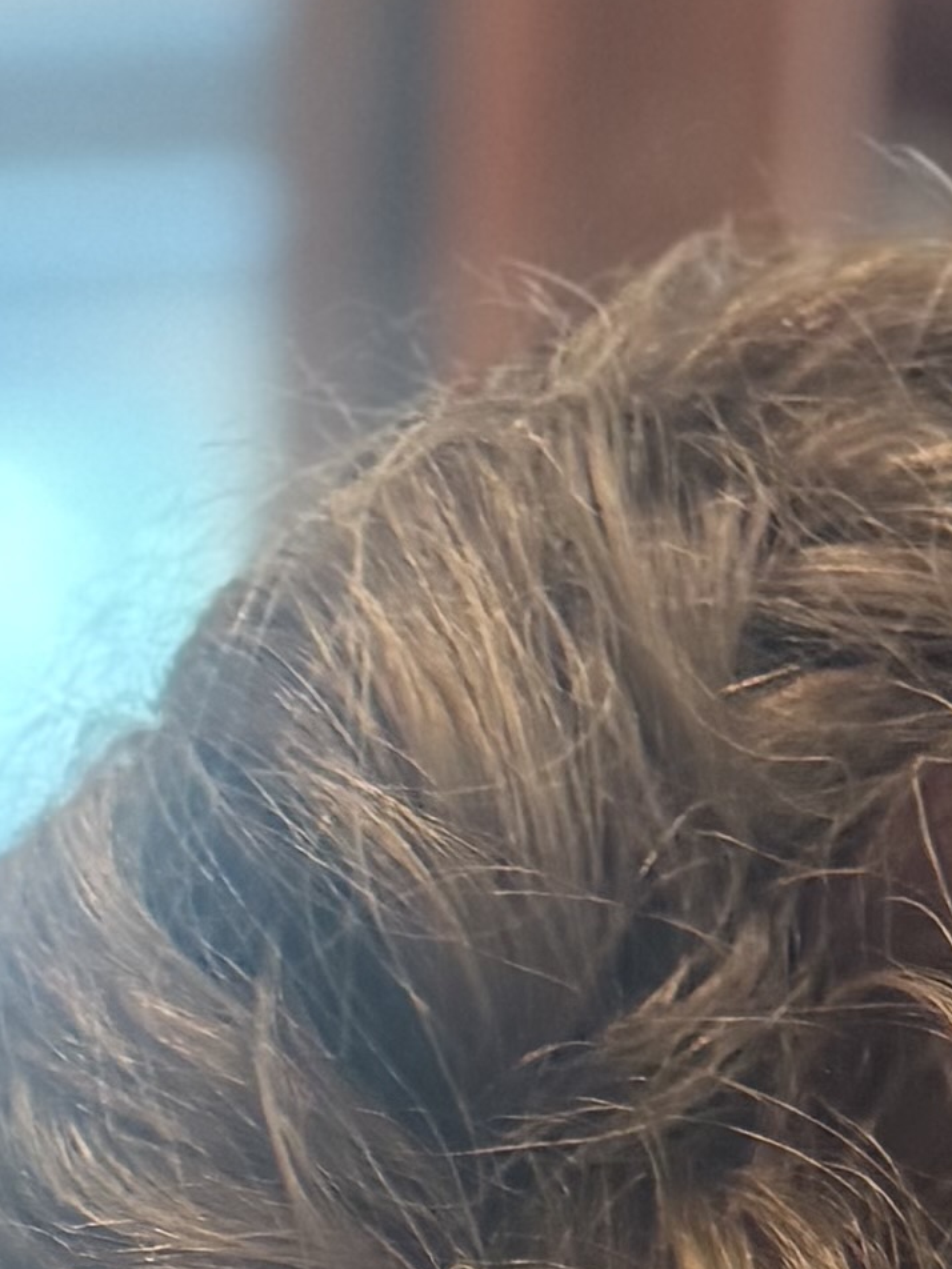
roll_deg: +0.0
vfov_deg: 10.9
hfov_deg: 10.2
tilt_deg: -23.4
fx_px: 5280
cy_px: 3343
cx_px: -99
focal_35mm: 144
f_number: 1.78
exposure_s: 1/60
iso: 400
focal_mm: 6.76
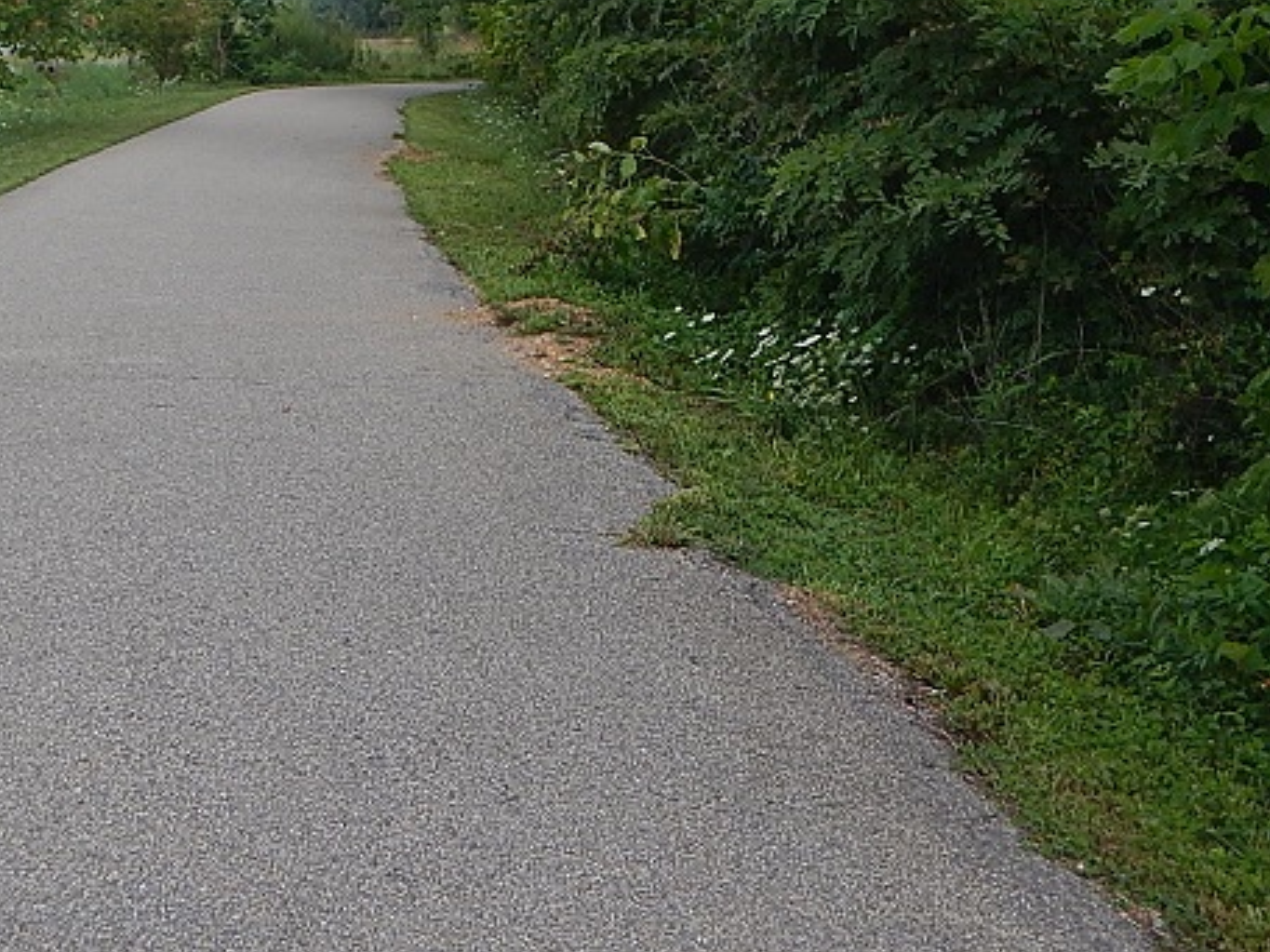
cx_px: 550
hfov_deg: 33.2
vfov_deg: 24.6
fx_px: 2127
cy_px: 123
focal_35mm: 58
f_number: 3.9
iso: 125
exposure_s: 1/320
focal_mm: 5.9
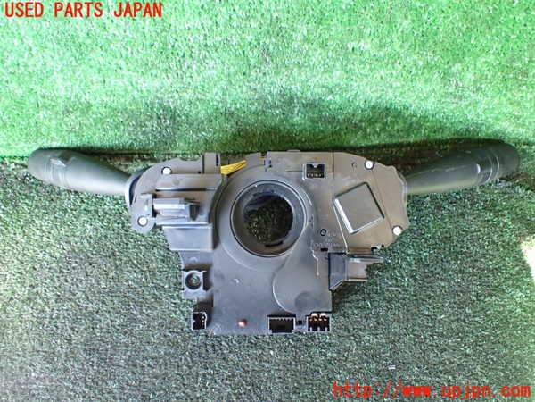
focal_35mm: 30
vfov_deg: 46.8
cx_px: 268
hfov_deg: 60.0
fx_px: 464
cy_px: 201
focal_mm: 5.4
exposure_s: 1/60
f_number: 2.3
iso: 800
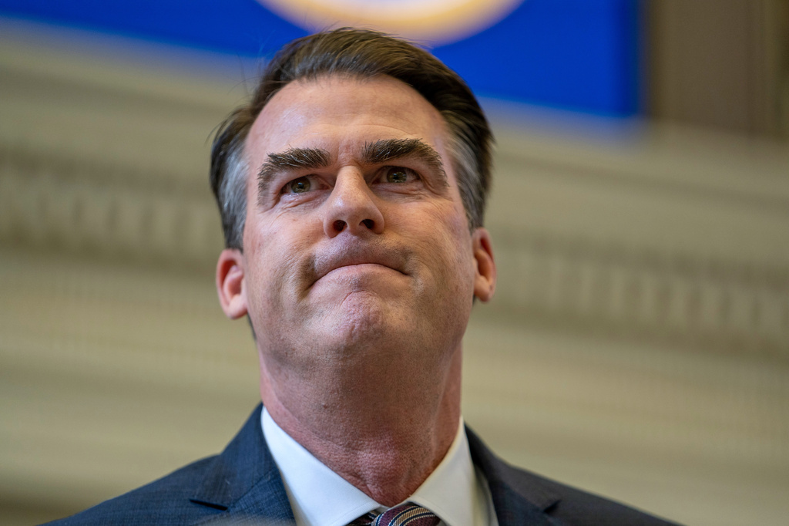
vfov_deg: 7.8
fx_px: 3856
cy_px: 263
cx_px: 394
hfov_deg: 11.7
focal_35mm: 176
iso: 1250
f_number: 2.8
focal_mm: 176
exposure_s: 1/250
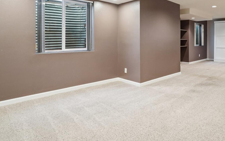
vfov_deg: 50.4
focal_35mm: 24
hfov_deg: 72.8
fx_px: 145
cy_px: 44
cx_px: 153
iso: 800
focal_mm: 11
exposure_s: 1/10
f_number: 8
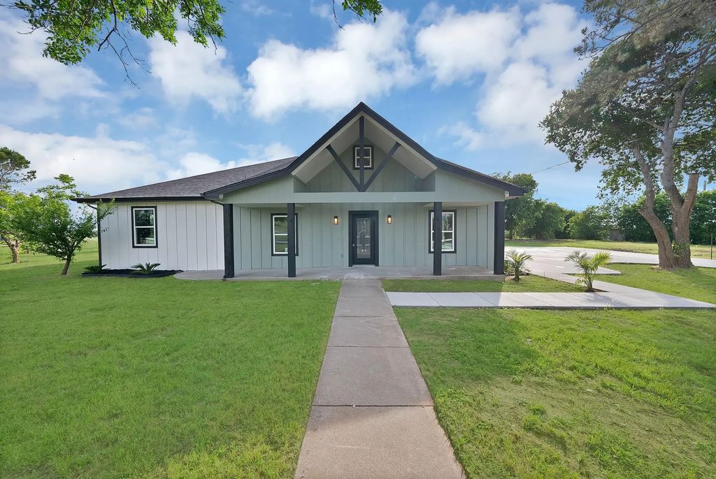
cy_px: 240
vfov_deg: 90.1
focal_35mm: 12
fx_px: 239
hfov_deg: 112.6
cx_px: 358
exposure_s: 1/125
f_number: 9
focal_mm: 12
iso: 640
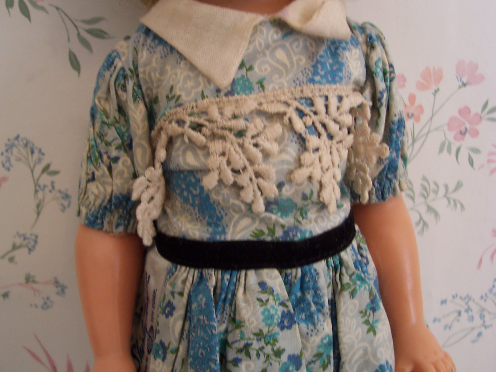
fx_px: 530
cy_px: 186
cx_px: 248
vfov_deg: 38.7
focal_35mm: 37
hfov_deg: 50.1
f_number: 2.8
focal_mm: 5.6
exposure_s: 1/45
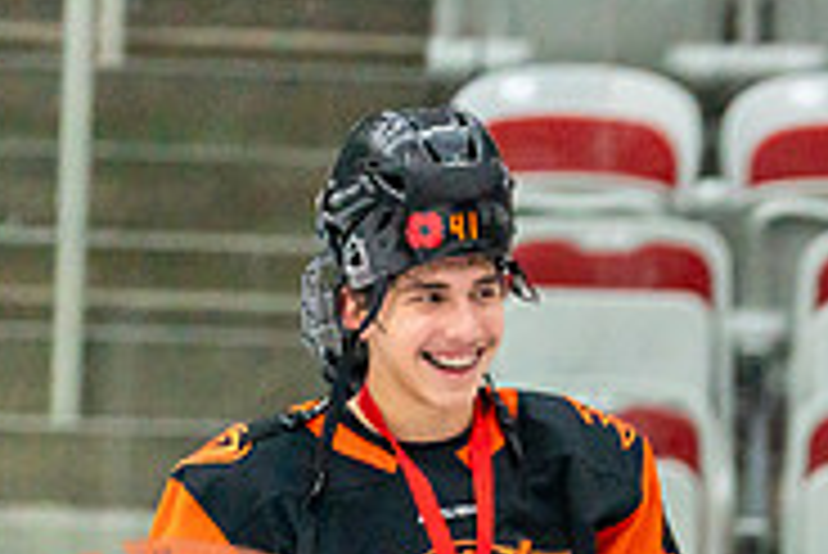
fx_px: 12890
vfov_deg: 2.5
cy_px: 858
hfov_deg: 3.7
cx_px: 1130
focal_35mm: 560
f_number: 2.8
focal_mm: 178
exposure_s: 1/1250
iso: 3200
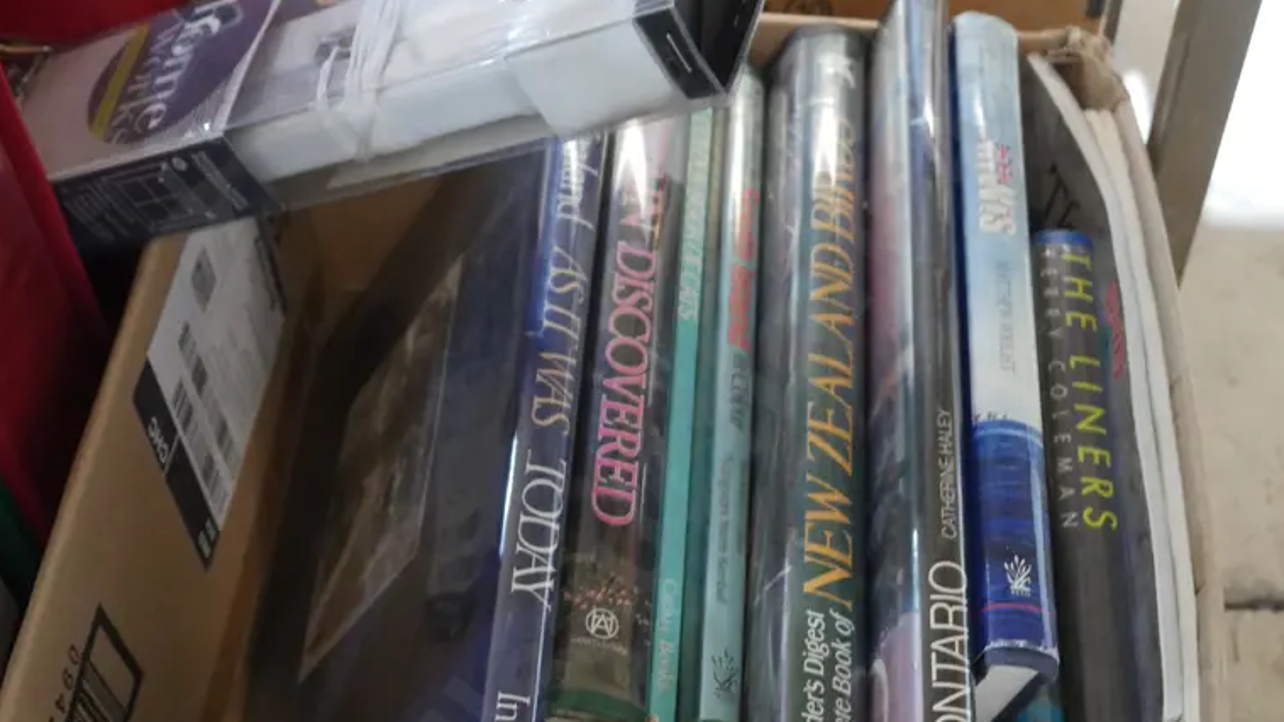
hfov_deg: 39.2
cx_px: 646
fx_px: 1804
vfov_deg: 22.4
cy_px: 537
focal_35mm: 53
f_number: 4.5
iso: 3200
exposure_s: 1/25
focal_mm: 18
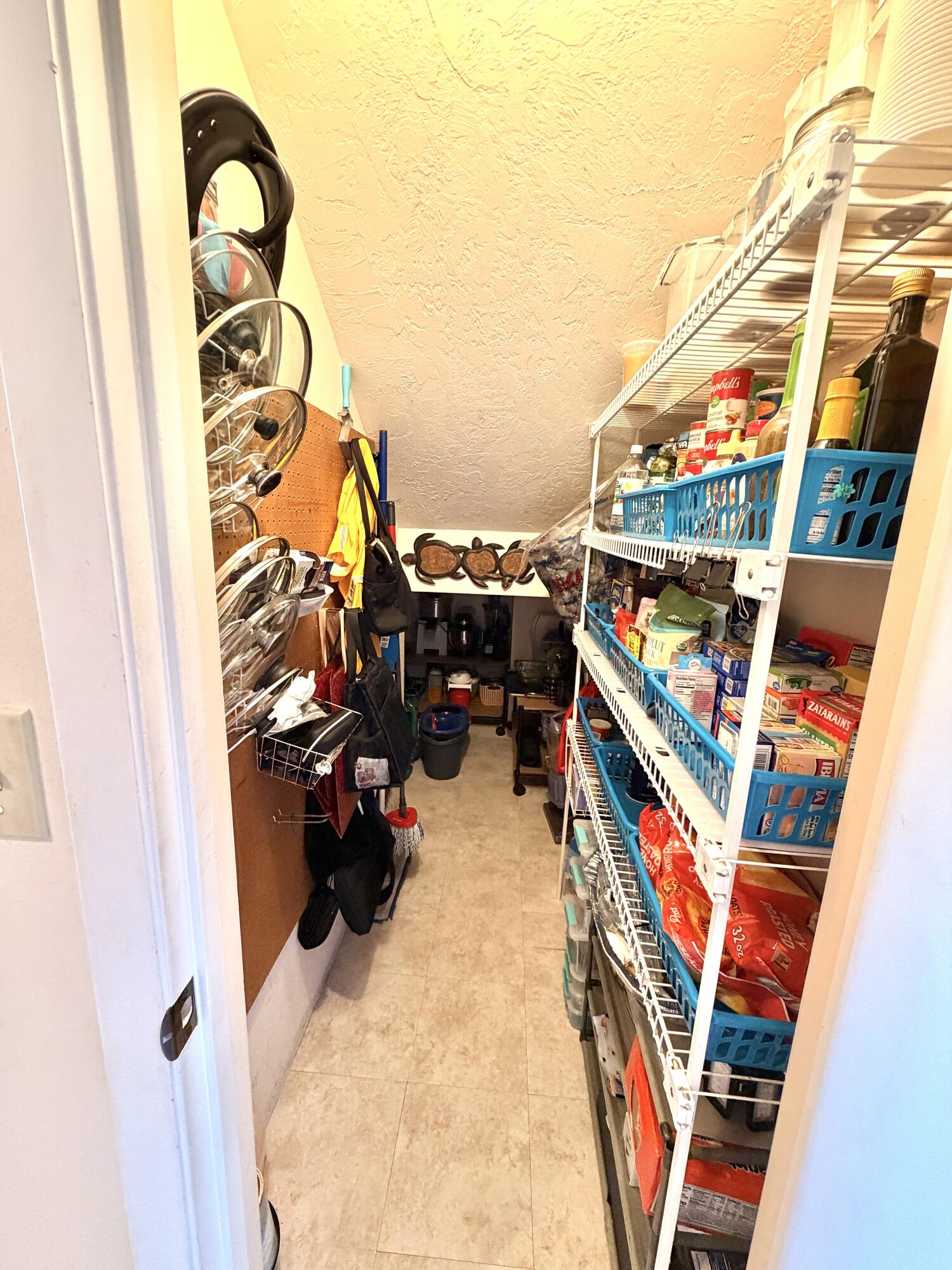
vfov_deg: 102.1
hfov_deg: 85.7
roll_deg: -2.0
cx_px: 476
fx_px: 513
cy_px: 635
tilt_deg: -11.7
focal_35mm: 14
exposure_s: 1/64
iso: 320
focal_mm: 2.22
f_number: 2.2
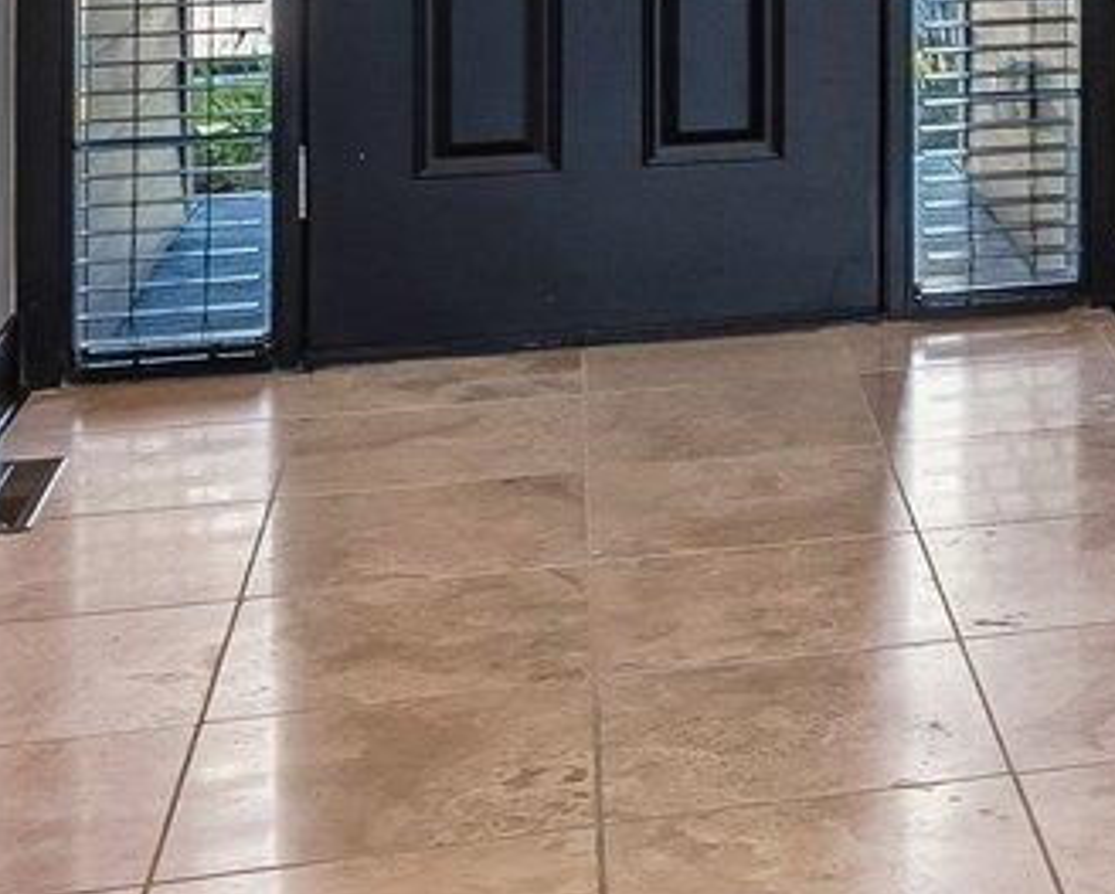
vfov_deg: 17.3
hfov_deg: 21.0
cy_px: -338
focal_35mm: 82
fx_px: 2708
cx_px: 1486
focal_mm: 14
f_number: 6.3
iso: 500
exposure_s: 1/25
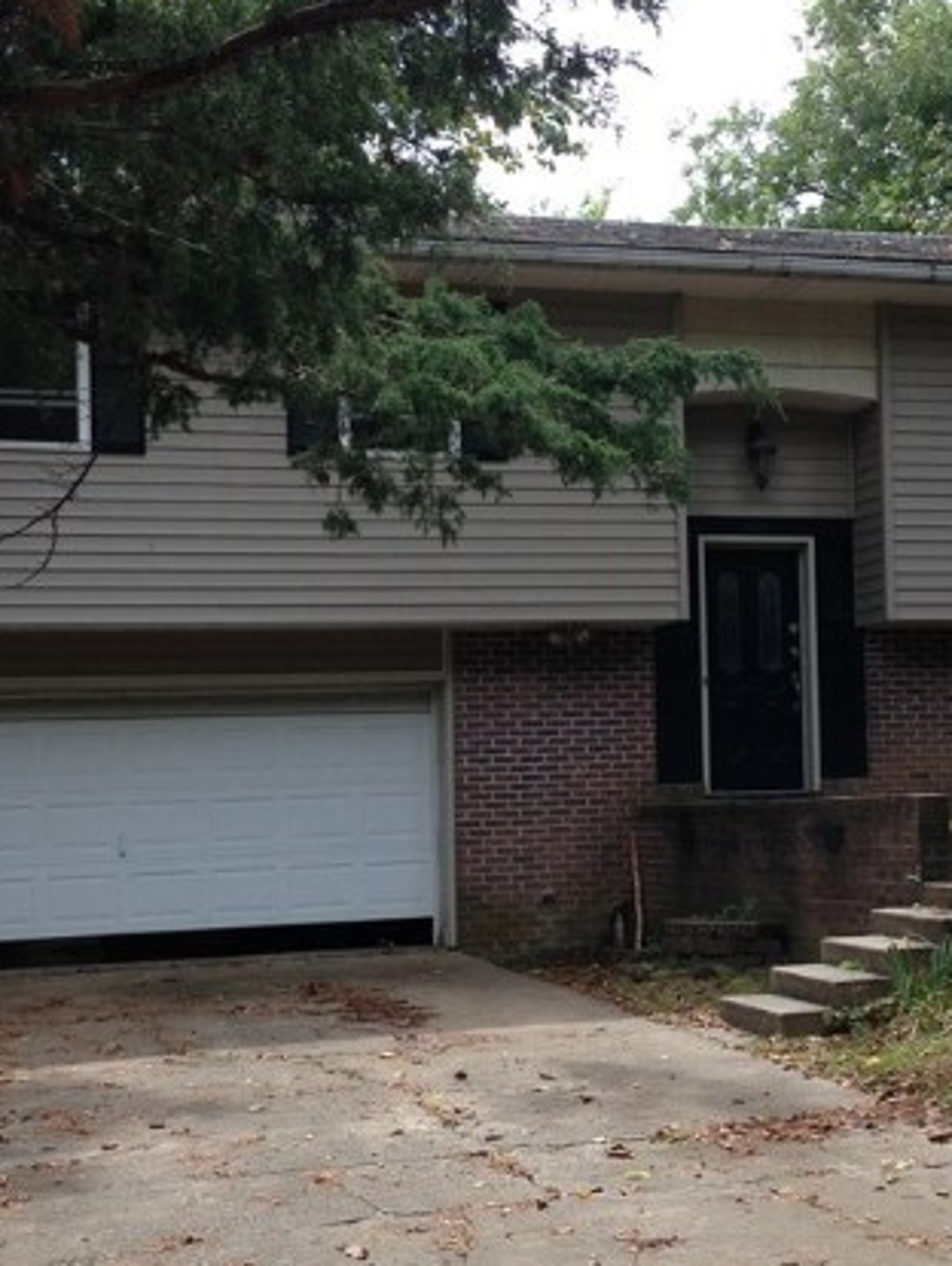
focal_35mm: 61
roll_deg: +0.3
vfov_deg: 31.6
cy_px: 689
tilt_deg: +0.9
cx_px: 613
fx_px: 2233
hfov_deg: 24.0
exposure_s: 1/376
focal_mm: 4.12
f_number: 2.4
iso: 50
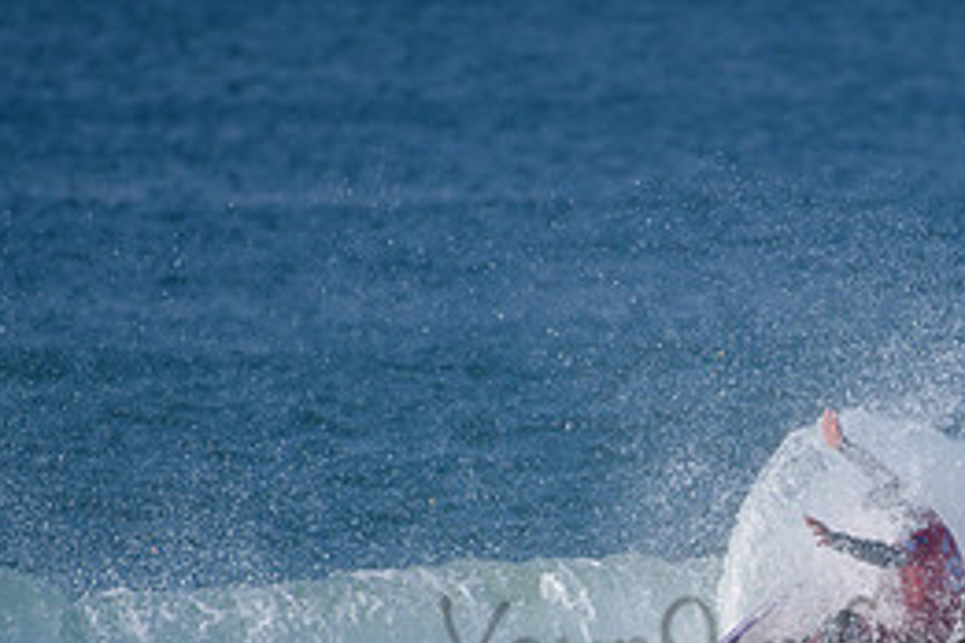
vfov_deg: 1.2
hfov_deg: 1.8
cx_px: 821
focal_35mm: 1150
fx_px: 30824
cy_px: 623
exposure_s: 1/2000
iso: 250
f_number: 5.6
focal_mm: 500
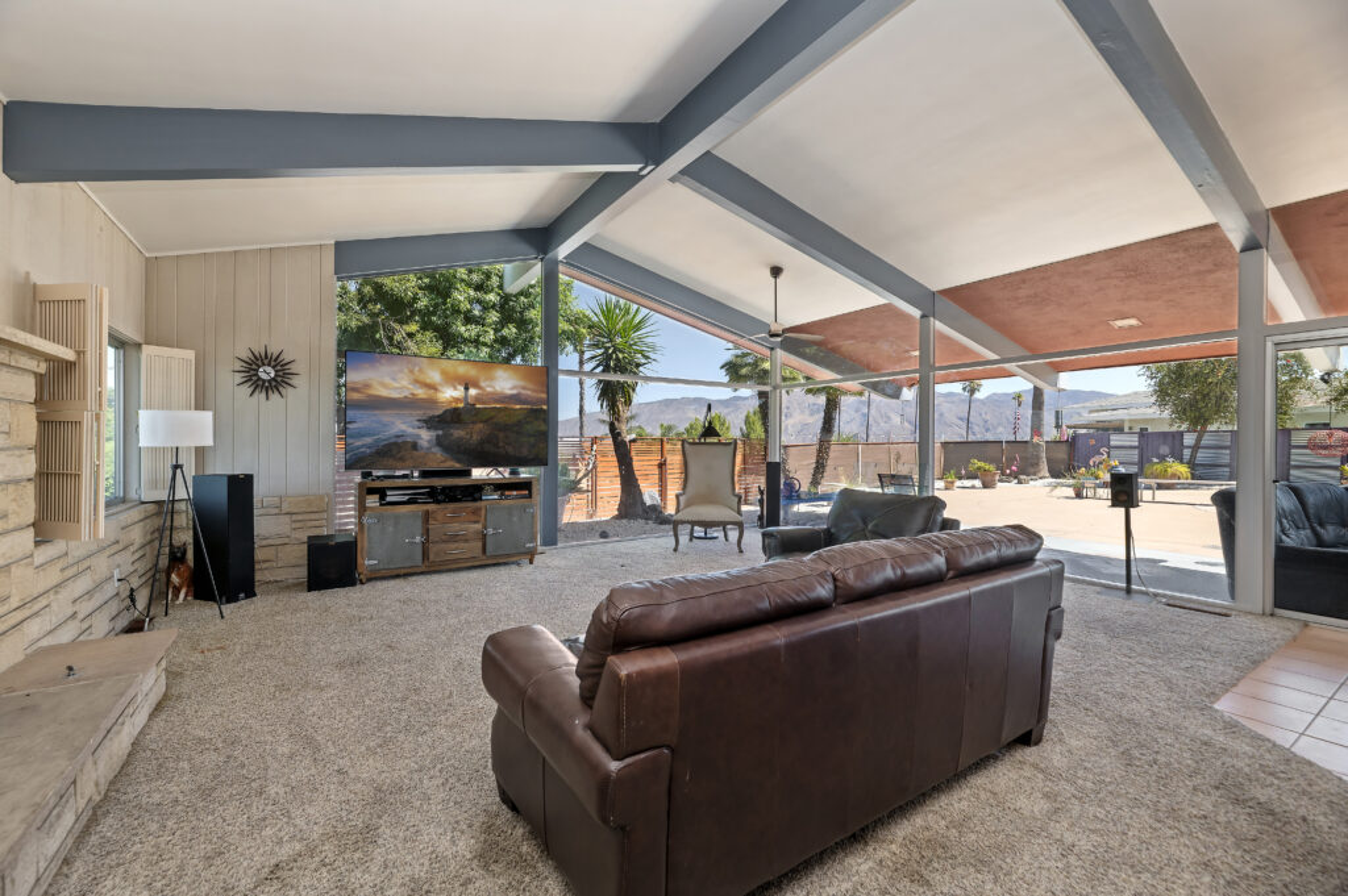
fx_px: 524
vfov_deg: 81.1
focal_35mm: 14
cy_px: 448
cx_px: 674
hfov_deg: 104.3
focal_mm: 14
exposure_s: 1/50
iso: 500
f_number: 10
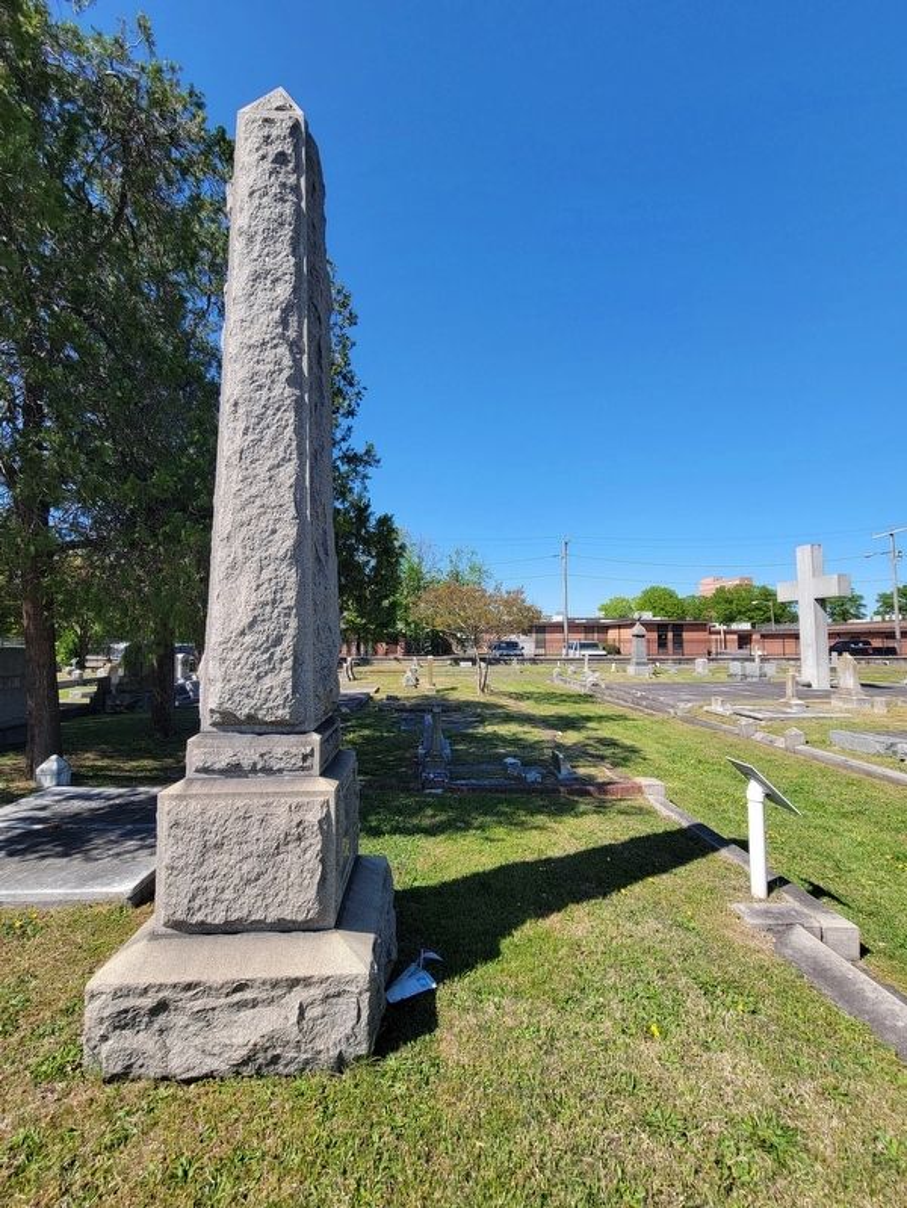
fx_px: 454
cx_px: 454
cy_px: 604
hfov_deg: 90.0
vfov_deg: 106.2
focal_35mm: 13
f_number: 2.2
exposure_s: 1/1250
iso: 50
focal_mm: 2.2
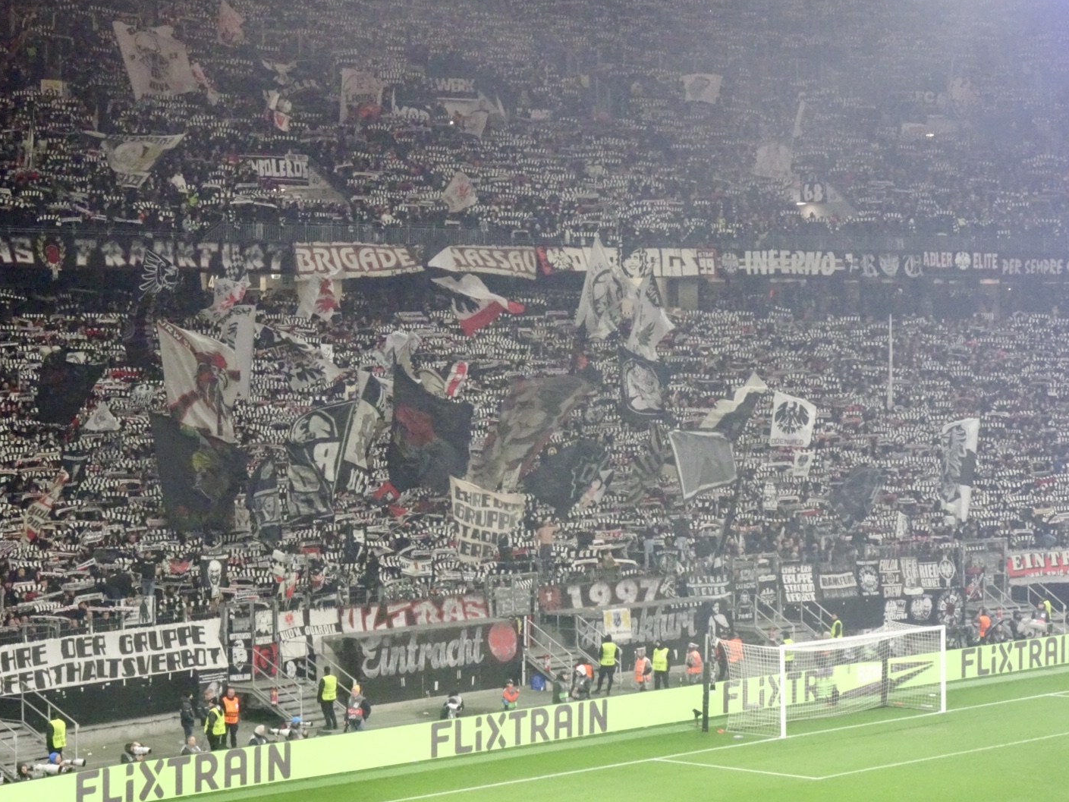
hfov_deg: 21.3
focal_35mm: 92
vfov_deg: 16.1
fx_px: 2841
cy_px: 393
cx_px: 536
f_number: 5.6
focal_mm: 15.45
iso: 1600
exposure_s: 1/100
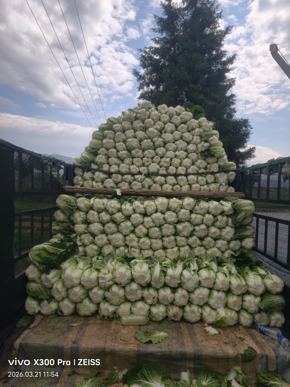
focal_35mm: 24
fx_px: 268
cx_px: 145
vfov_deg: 71.6
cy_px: 194
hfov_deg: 56.8
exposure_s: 1/5556
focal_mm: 7
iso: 74
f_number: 1.57
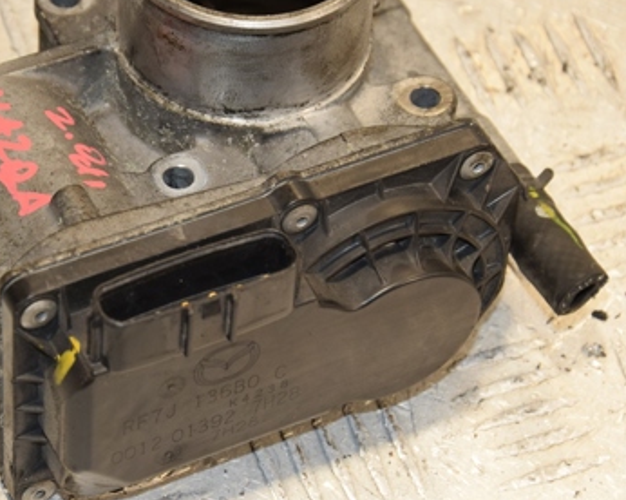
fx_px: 3183
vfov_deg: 9.0
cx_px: 177
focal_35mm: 172
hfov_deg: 11.2
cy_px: 178
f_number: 6.3
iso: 800
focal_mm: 66
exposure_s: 1/200
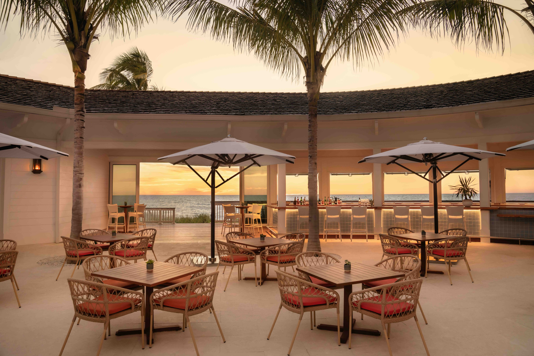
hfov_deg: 69.4
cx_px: 267
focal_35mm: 26
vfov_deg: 49.6
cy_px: 178
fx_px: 386
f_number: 7.1
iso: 400
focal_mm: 26
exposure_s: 1/25
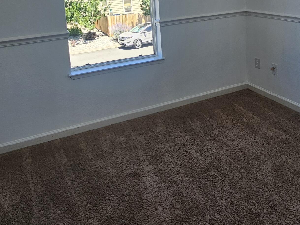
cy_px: 24
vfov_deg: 40.8
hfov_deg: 56.7
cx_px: 164
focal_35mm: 32
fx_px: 277
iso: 50
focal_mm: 2.2
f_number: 2.2
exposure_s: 1/172
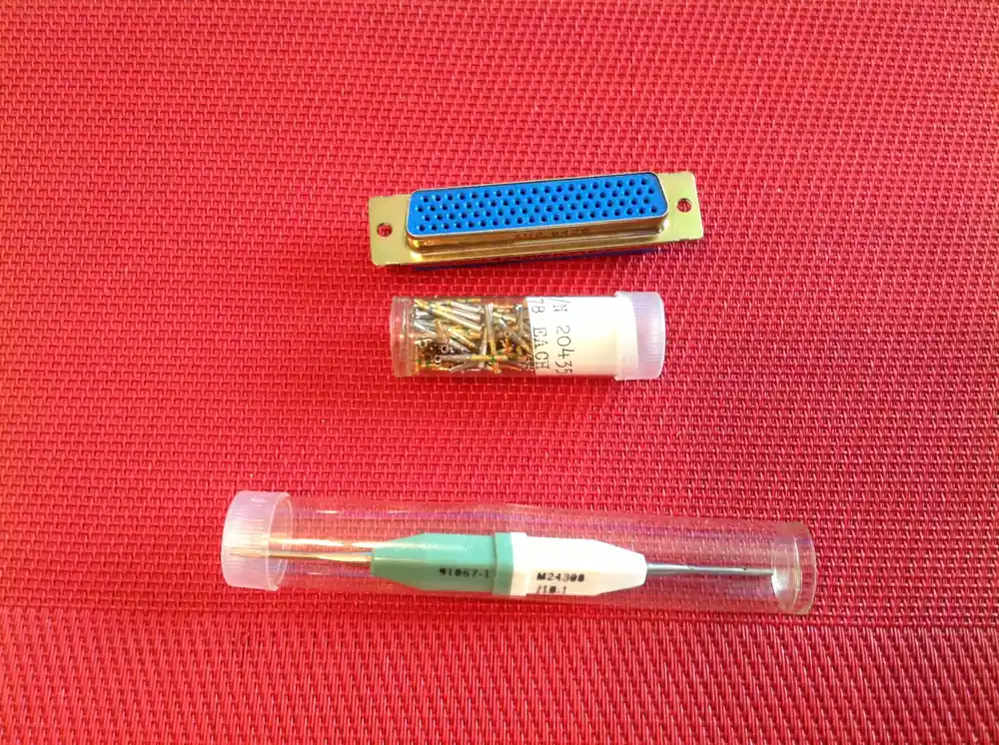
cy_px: 372
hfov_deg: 52.7
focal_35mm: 35
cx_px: 500
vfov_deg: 40.6
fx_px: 1008
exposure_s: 1/15
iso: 200
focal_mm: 4.28
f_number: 2.4
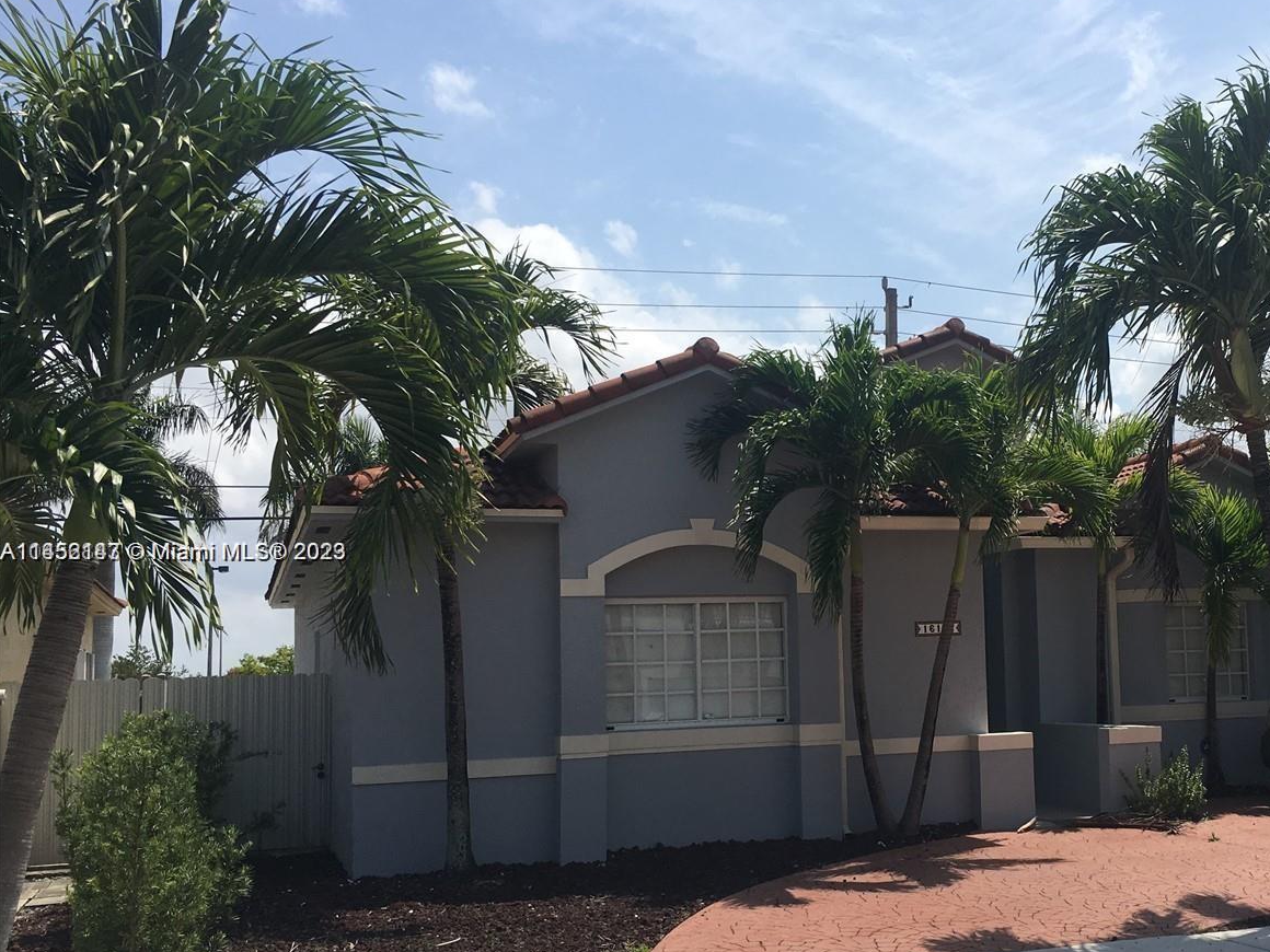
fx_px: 1468
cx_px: 871
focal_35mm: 40
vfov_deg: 35.9
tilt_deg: +6.6
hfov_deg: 45.9
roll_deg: +2.1
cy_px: 554
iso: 25
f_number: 2.2
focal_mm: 4.15
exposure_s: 1/2481
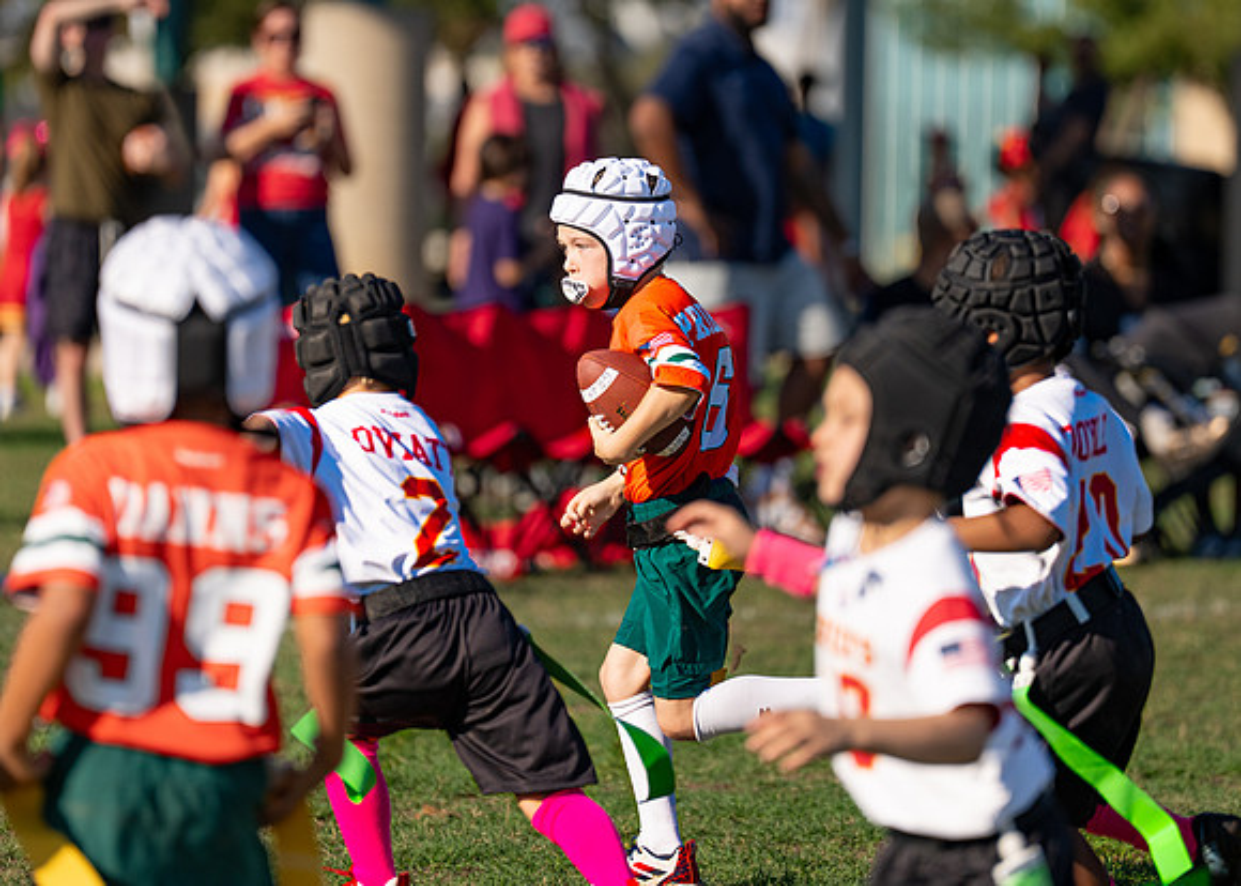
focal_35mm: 335
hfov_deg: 6.0
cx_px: 612
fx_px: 11794
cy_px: 345
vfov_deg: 4.3
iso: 160
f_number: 2.8
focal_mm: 200
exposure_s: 1/4000
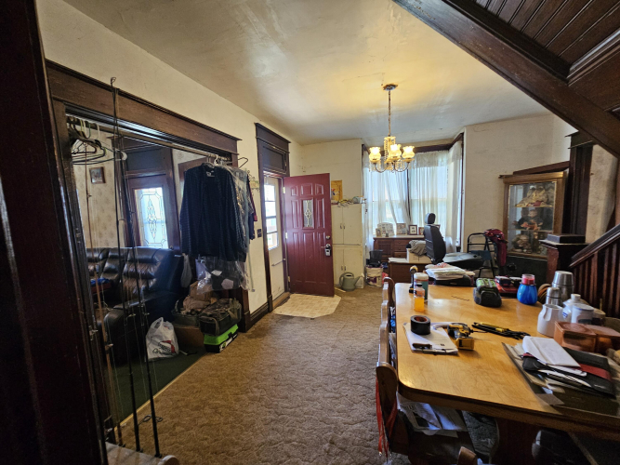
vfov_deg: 89.9
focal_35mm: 13
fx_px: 233
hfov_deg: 106.2
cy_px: 232
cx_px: 310
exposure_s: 1/60
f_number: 2.2
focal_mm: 2.2
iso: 400
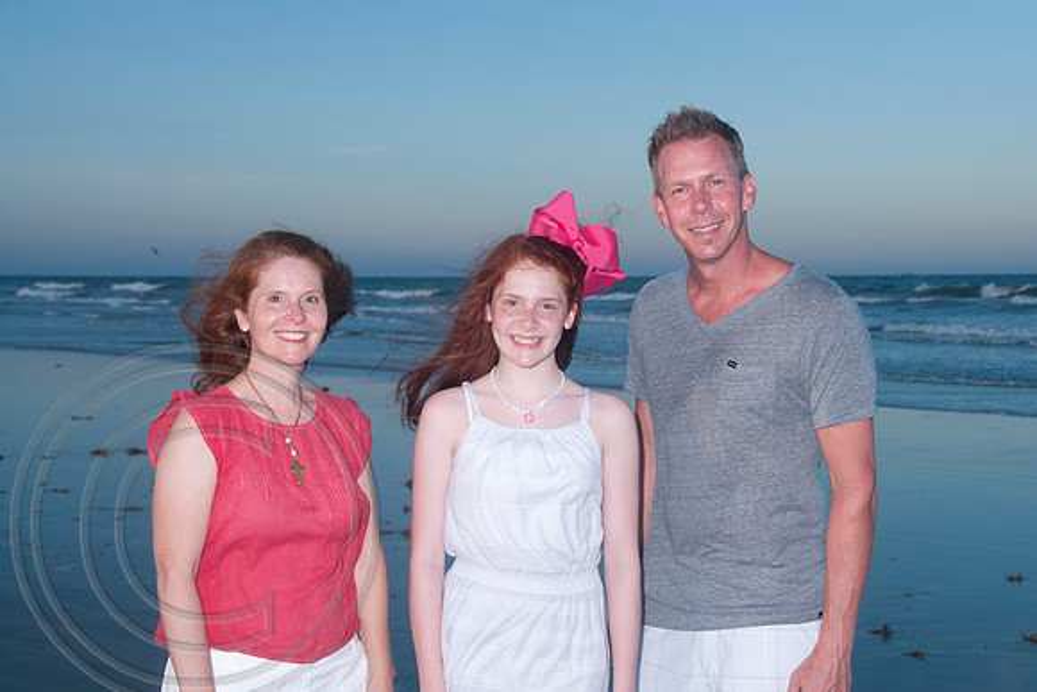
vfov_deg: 23.4
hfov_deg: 34.5
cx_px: 519
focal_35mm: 58
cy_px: 346
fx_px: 1667
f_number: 8
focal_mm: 38
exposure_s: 1/125
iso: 100
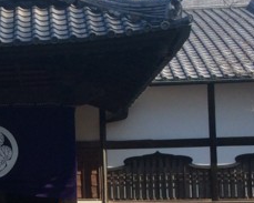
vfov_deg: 14.1
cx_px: -60
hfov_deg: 16.8
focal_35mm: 109
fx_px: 819
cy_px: 156
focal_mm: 3.3
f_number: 2.4
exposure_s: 1/643
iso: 32
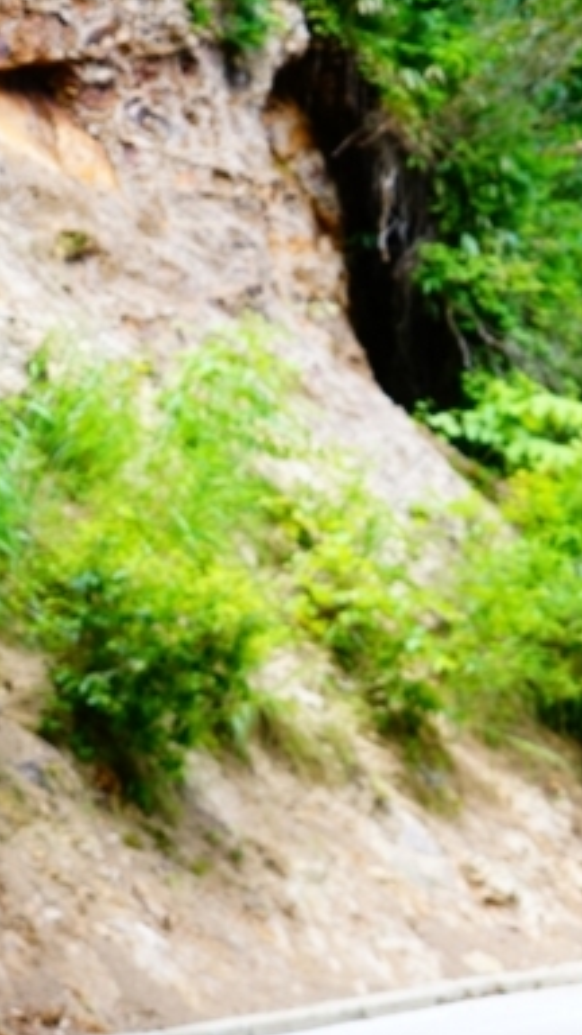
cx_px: 932
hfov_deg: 7.6
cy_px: 714
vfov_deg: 13.7
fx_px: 4307
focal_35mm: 157
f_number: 5.6
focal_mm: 72
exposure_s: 1/90
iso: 320
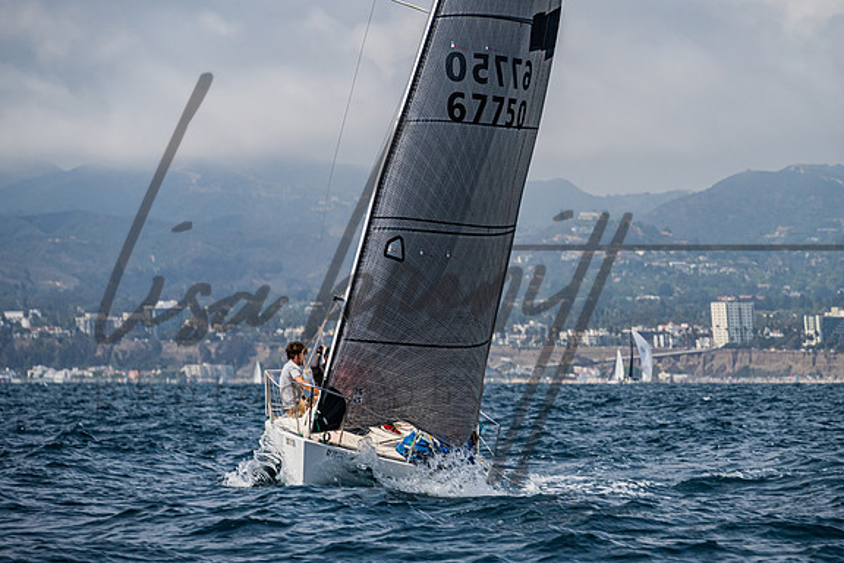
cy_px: 250
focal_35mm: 274
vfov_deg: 5.0
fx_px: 6423
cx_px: 493
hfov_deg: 7.5
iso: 250
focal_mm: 200
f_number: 6.3
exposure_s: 1/1000
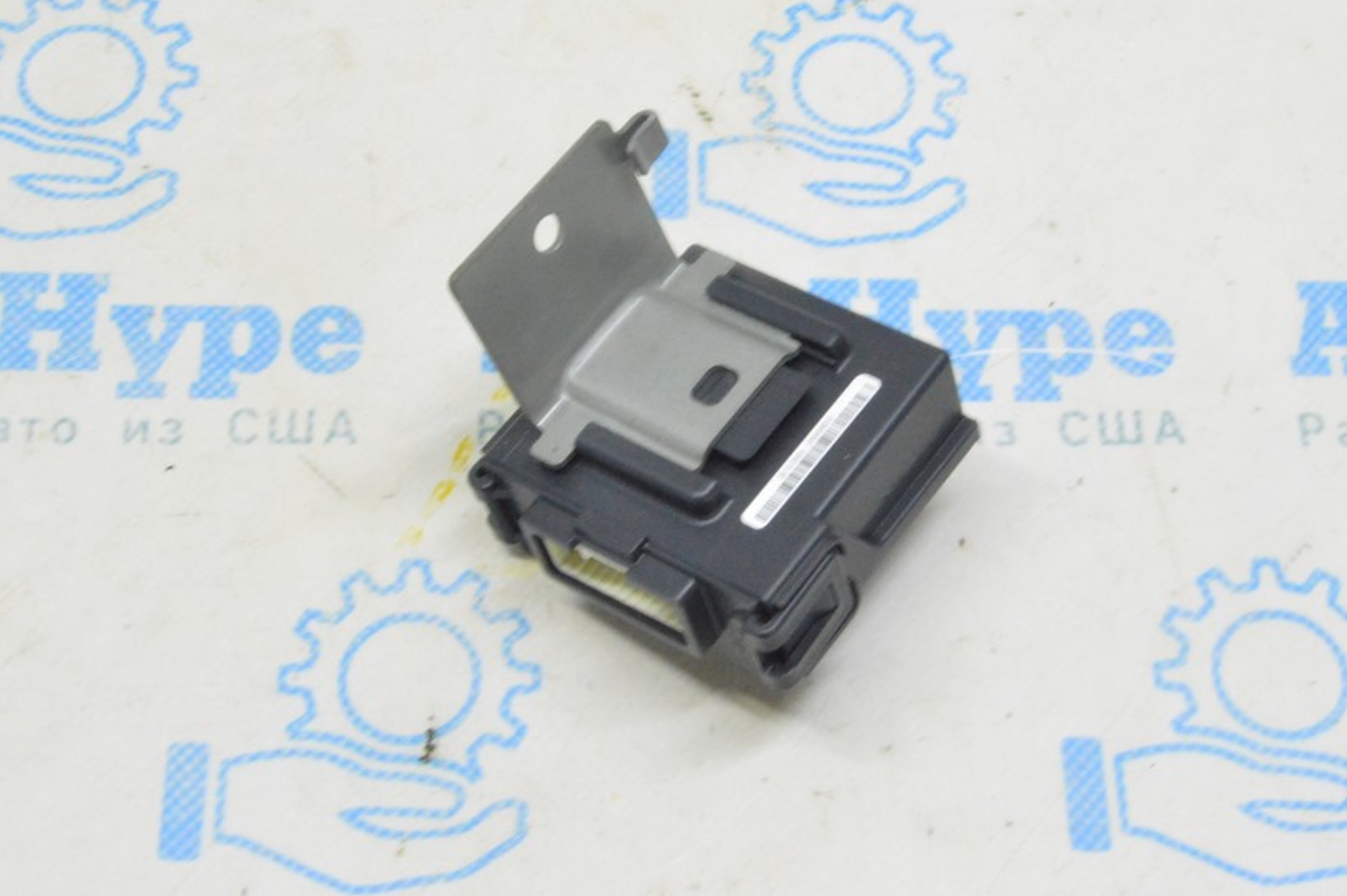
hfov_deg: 31.4
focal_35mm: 64
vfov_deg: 21.2
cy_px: 361
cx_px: 751
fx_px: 2393
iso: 6400
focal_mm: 34
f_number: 20
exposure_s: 1/15
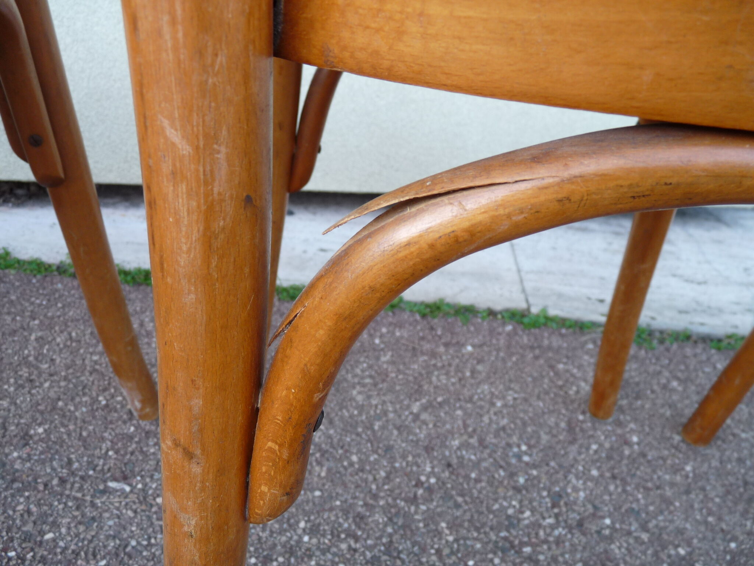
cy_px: 283
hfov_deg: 65.3
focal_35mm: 27
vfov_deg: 51.4
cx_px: 377
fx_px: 588
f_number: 2.8
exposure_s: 1/50
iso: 100
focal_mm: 4.8
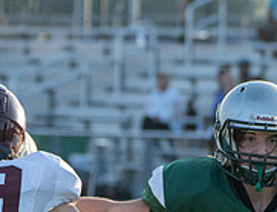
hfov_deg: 2.2
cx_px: -1
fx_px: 7052
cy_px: 255
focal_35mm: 876
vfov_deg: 1.7
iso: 800
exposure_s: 1/1250
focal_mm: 185
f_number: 5.6
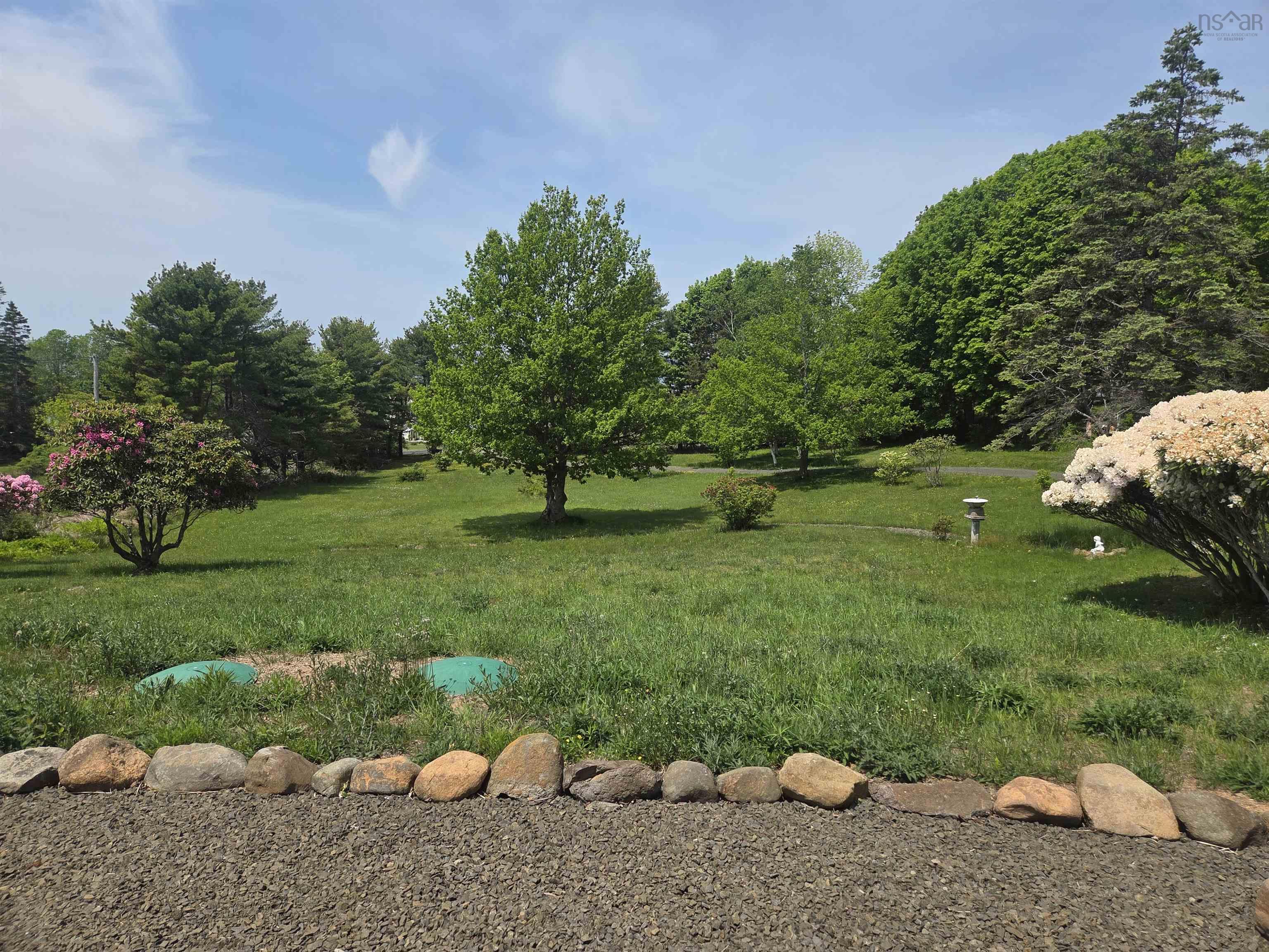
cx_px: 634
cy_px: 476
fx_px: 843
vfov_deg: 58.9
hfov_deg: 73.9
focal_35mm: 23
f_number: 1.8
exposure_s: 1/6839
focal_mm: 5.4
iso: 80
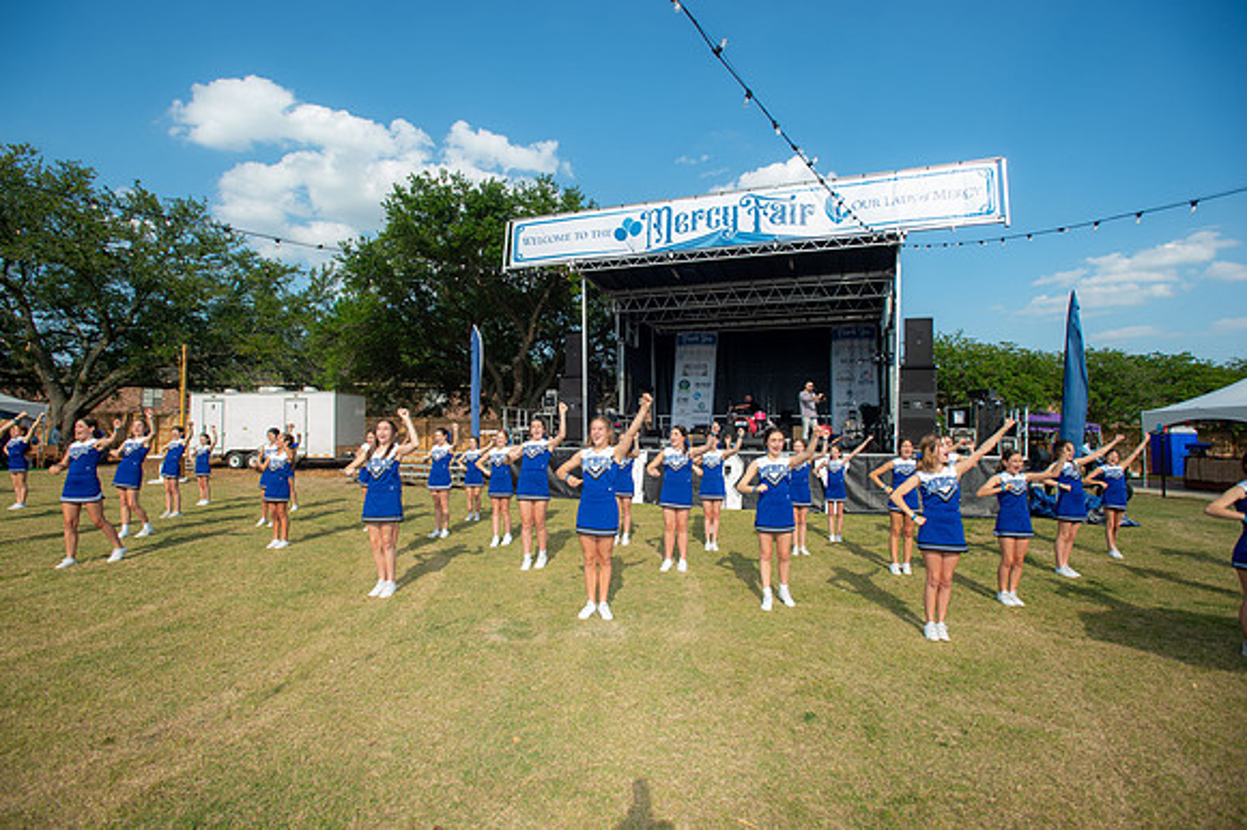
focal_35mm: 17
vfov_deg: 70.4
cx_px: 624
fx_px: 589
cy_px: 415
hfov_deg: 93.3
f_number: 5.6
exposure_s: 1/200
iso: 100
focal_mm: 17
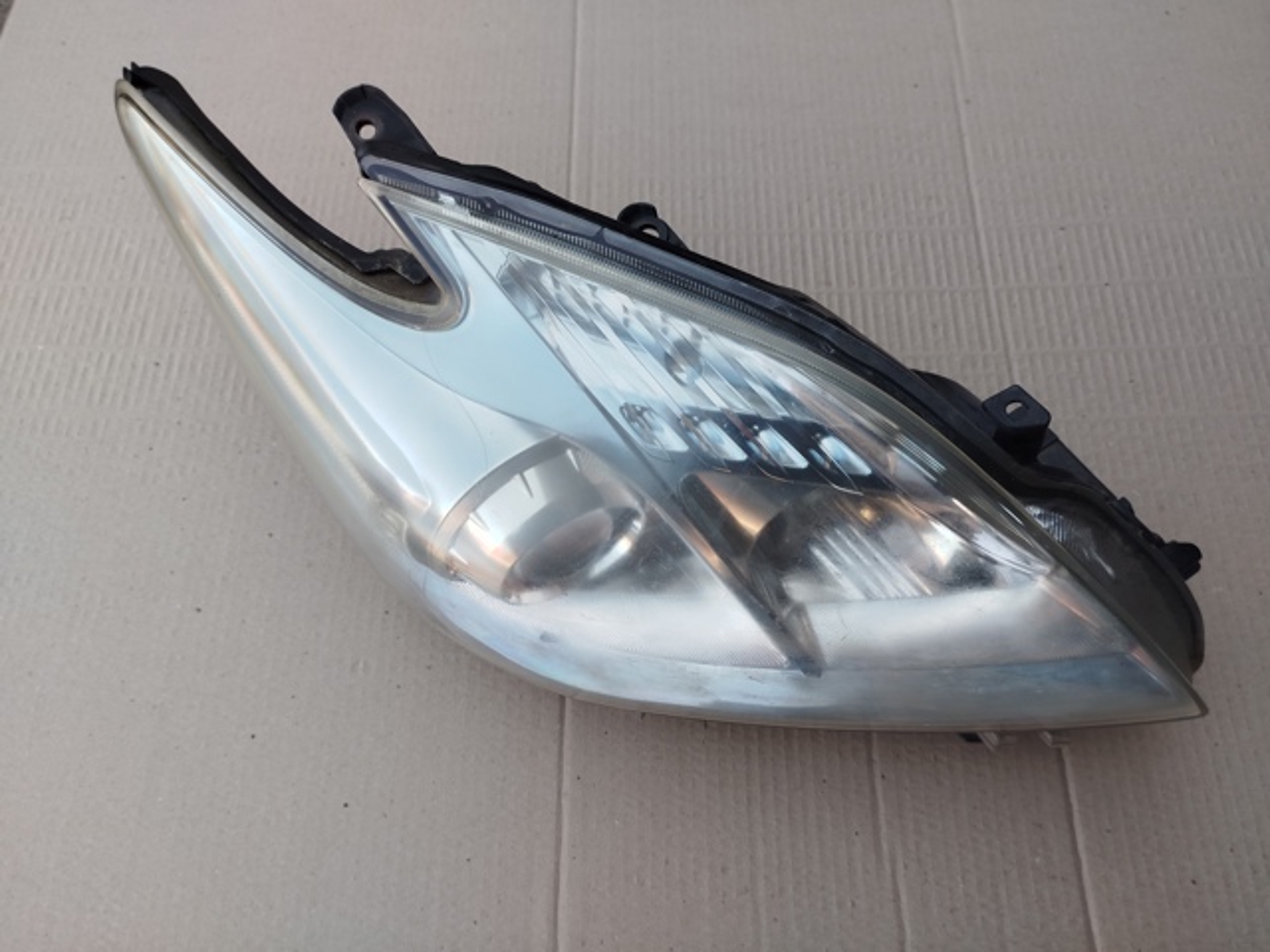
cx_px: 635
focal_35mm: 24
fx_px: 881
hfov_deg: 71.6
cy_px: 476
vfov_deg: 56.8
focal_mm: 5.31
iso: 50
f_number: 1.7
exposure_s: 1/100
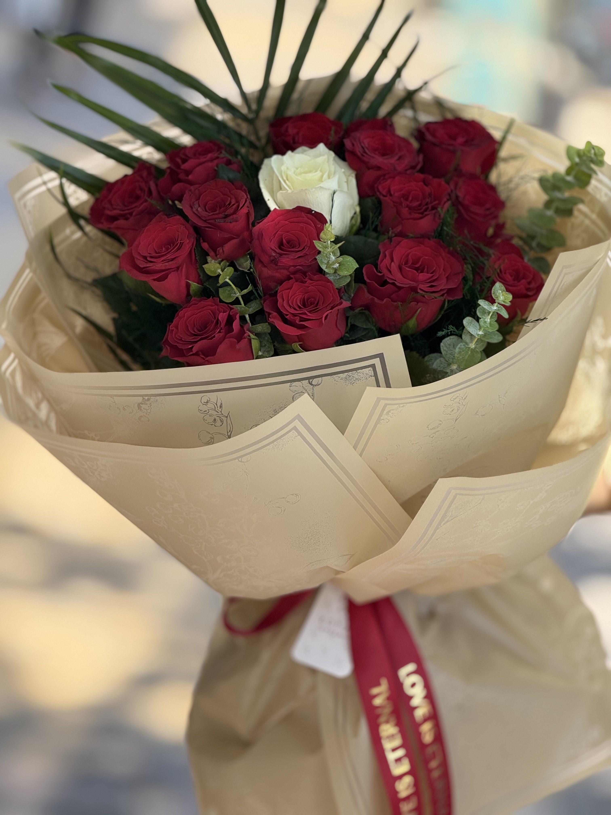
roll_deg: -8.0
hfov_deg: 12.3
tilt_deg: -12.9
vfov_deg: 16.4
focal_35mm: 120
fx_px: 2824
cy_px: 408
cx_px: 306
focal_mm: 15.66
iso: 64
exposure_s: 1/298
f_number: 2.8
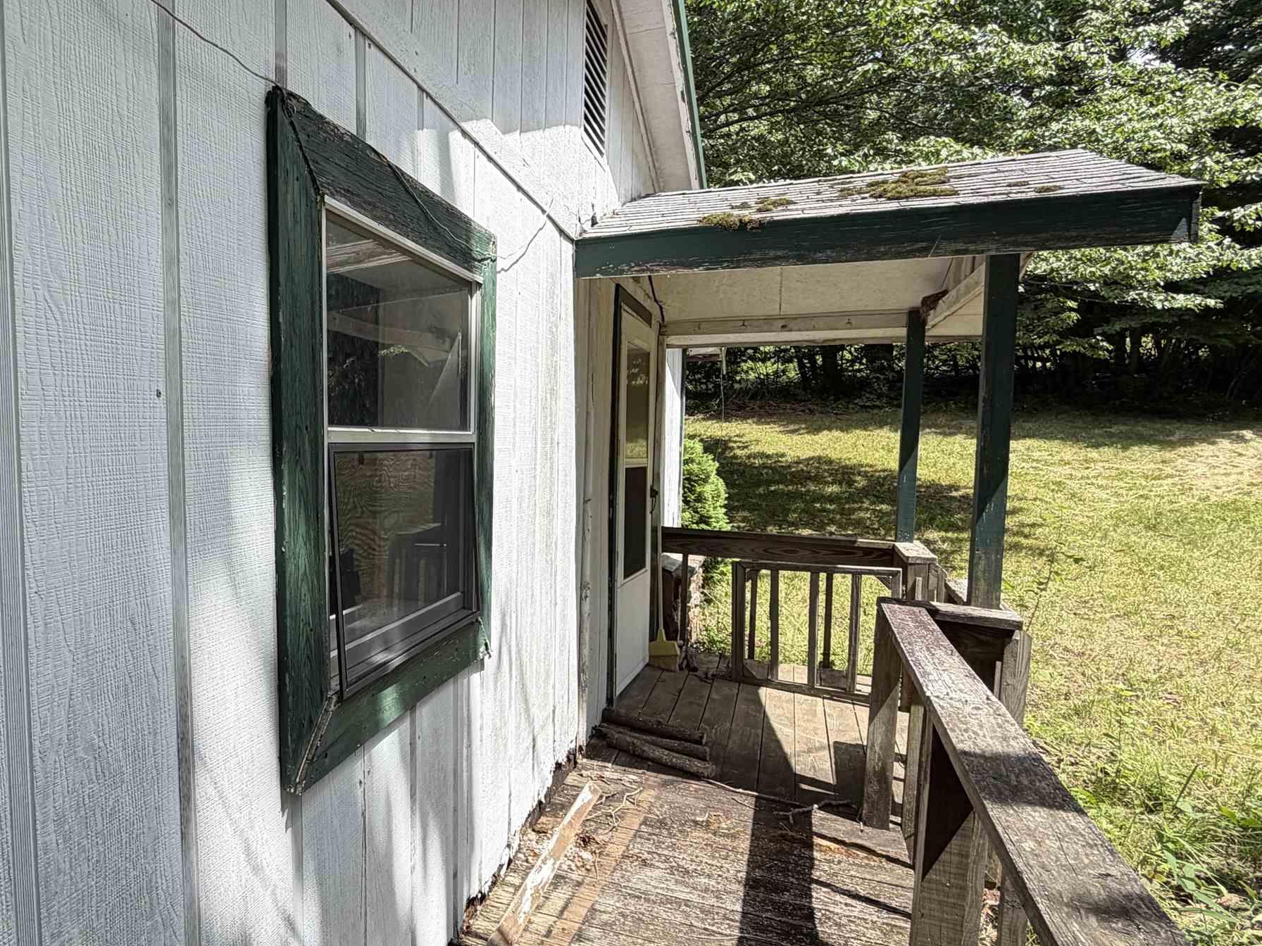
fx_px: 875
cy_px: 514
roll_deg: +0.4
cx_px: 339
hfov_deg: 67.7
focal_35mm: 24
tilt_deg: -5.5
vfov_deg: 56.7
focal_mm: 2.22
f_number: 2.2
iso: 32
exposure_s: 1/770
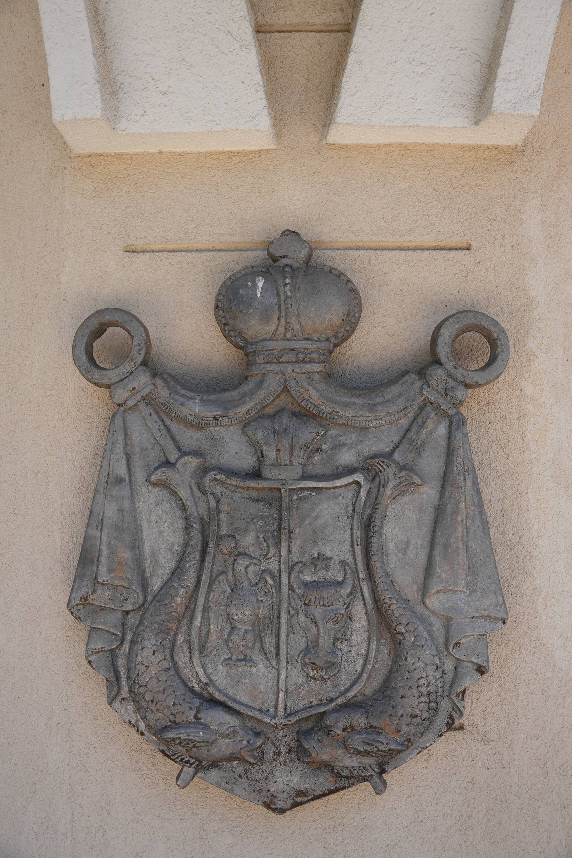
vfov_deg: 67.4
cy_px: 429
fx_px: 643
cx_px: 286
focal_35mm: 27
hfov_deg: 47.9
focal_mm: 18
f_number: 7.1
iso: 100
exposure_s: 1/160
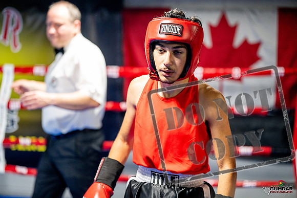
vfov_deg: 17.1
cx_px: 148
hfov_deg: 25.4
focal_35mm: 80
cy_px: 99
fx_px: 660
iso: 4000
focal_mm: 80
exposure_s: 1/800
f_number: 2
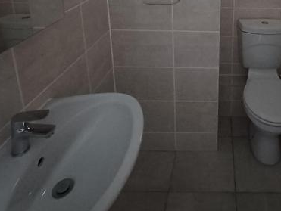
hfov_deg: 58.8
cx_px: 222
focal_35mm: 28
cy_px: -9
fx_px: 228
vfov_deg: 41.8
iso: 500
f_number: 2.2
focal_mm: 1.42
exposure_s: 1/14
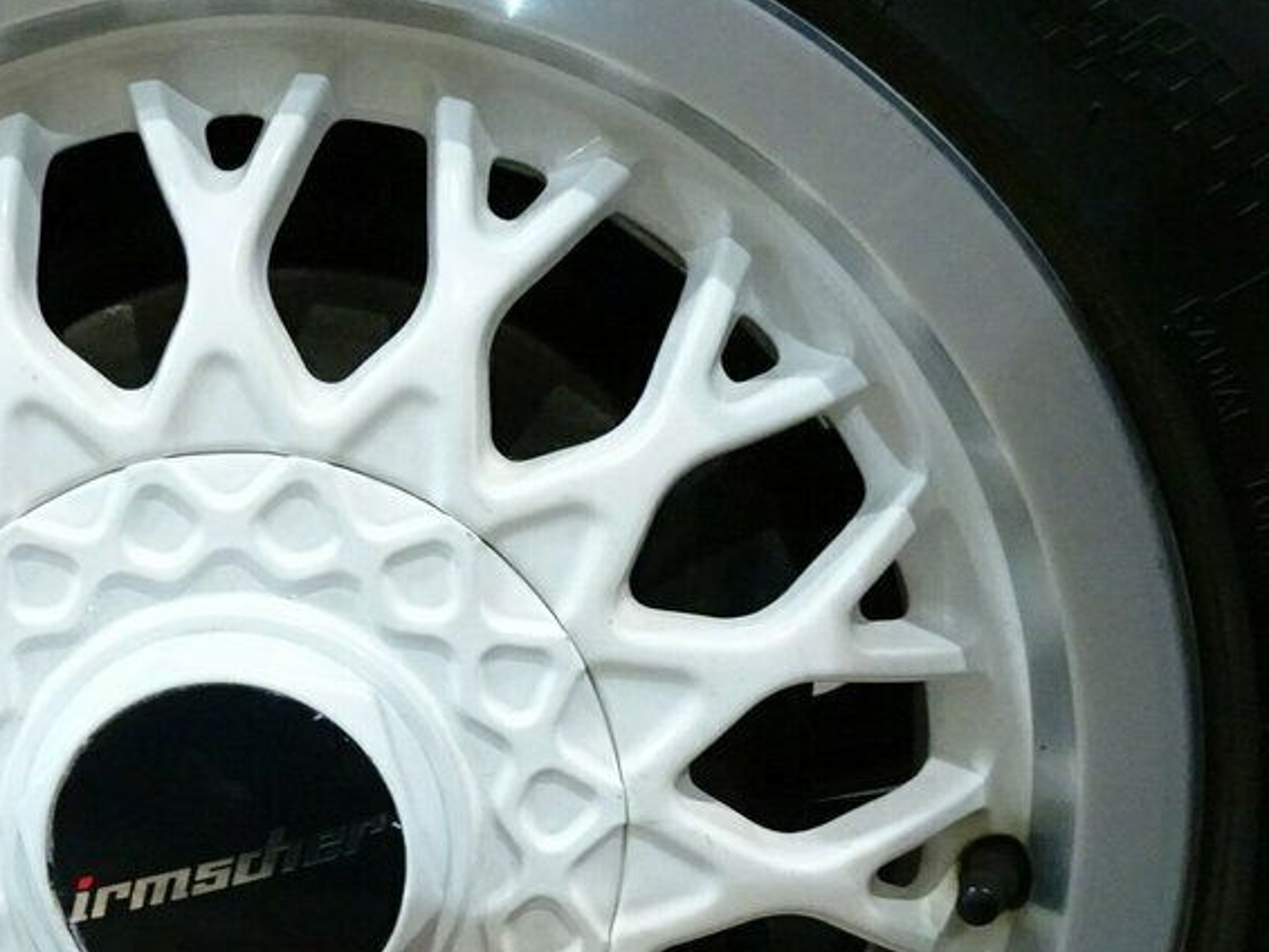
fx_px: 1870
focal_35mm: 51
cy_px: 779
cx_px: 209
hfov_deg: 35.9
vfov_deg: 27.9
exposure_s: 1/20
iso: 800
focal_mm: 4.16
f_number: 3.5
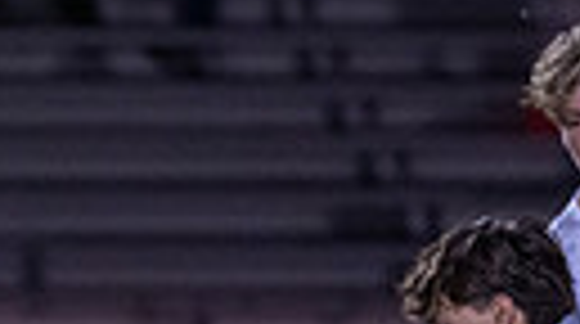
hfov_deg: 1.6
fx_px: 20555
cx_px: -374
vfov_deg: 0.9
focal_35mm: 1339
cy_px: 625
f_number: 2.8
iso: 3200
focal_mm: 200
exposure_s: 1/1000
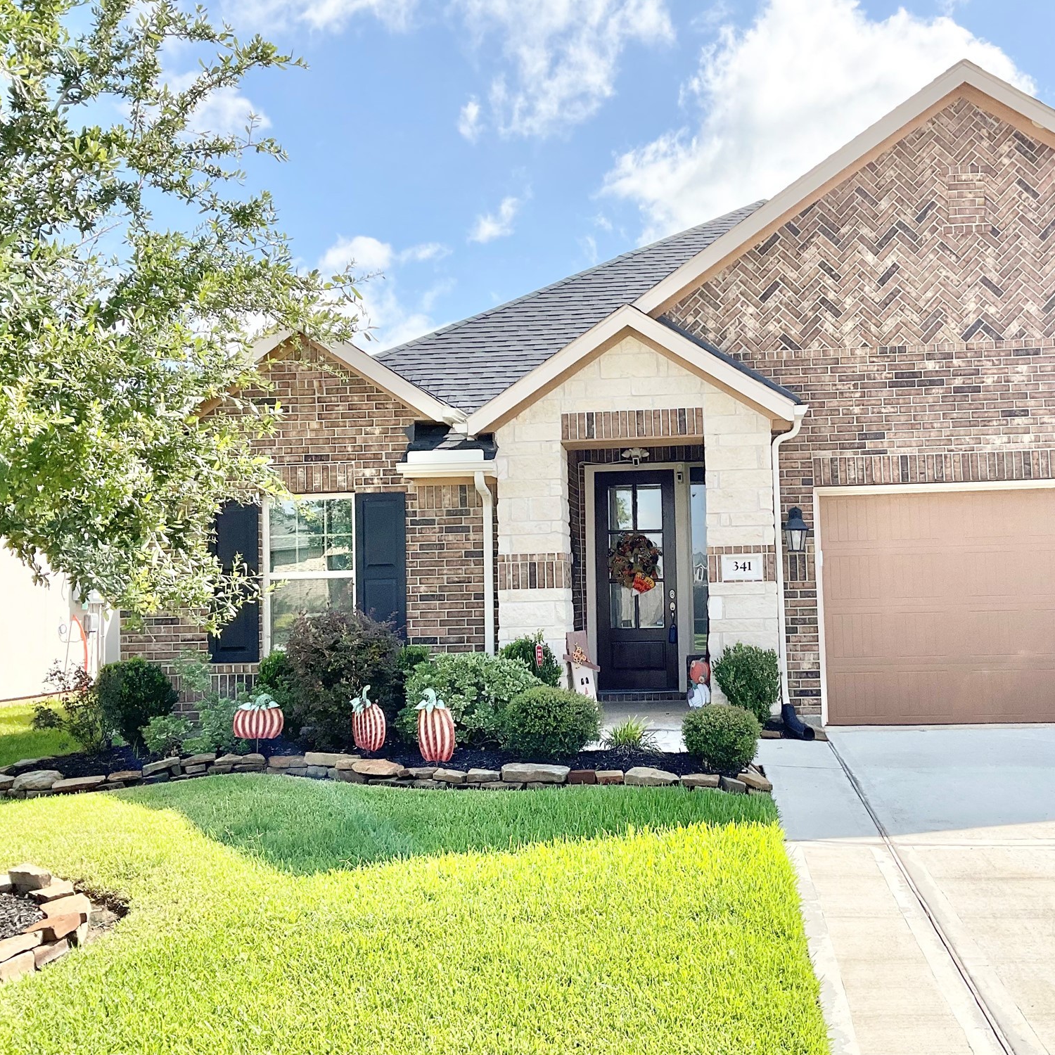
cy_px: 518
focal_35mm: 35
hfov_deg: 46.9
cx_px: 639
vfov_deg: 47.2
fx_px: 1207
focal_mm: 3
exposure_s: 1/1786
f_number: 1.8
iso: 16
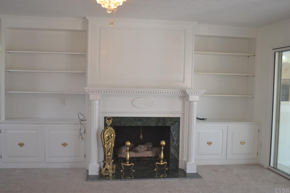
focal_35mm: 37
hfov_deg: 51.9
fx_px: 298
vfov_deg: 35.9
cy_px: 96
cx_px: 143
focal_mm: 24
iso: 400
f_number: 4
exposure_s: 1/30
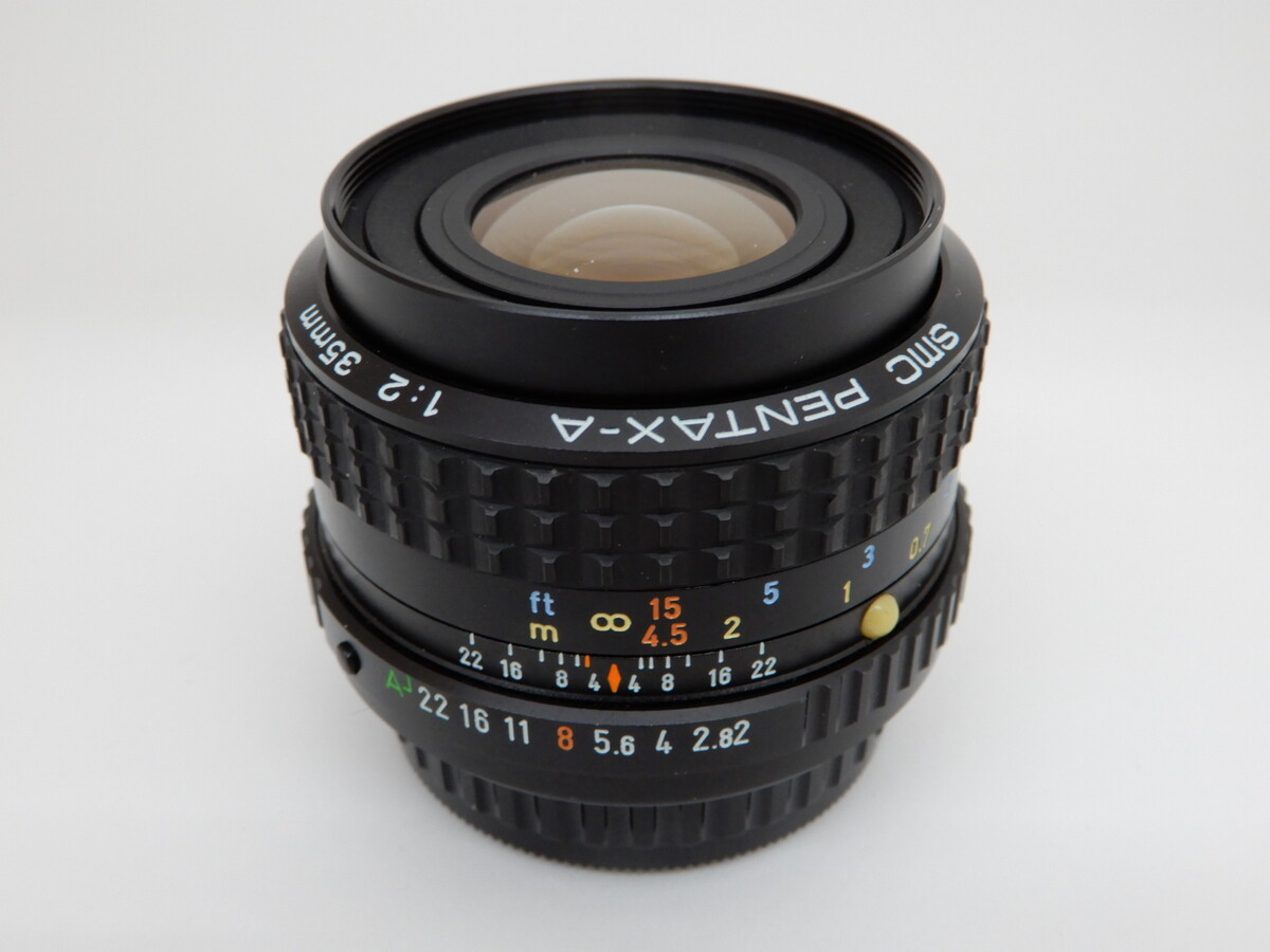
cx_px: 635
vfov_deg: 37.7
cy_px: 476
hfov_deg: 49.0
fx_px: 1394
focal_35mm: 38
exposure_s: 1/30
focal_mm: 6.8
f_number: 4
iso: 220
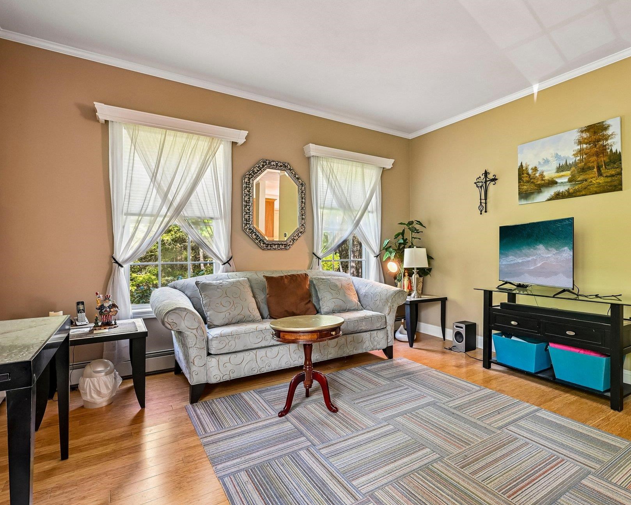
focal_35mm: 19
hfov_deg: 82.6
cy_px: 251
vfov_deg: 70.9
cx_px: 368
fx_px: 355
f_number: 8
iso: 400
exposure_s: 1/5
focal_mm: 16
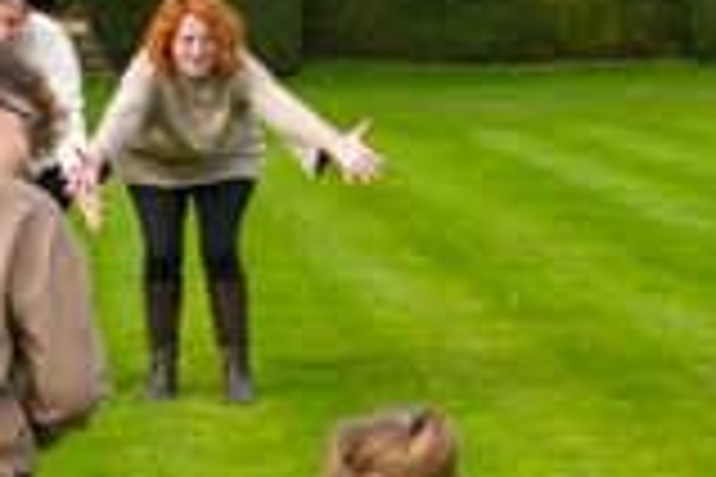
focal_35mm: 132
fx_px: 2625
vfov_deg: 10.3
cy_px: 436
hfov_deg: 15.4
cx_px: 104
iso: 100
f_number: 6.3
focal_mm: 35
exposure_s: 1/100
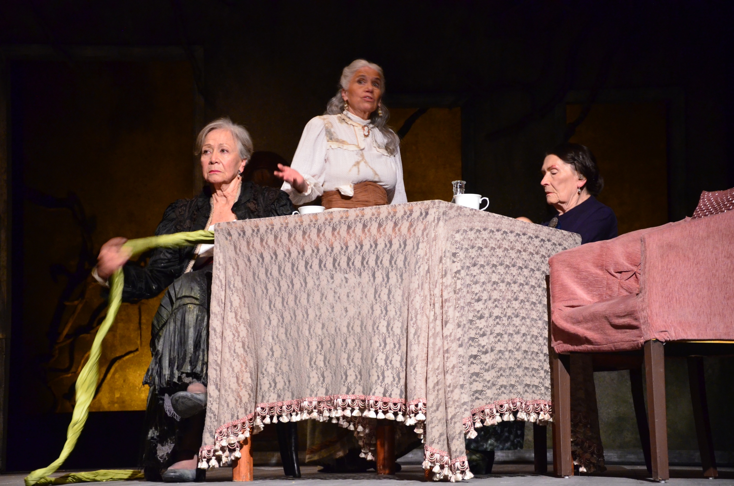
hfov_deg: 27.0
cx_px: 367
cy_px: 243
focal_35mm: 75
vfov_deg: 18.1
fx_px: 1526
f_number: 5
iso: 2500
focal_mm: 50
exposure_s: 1/25
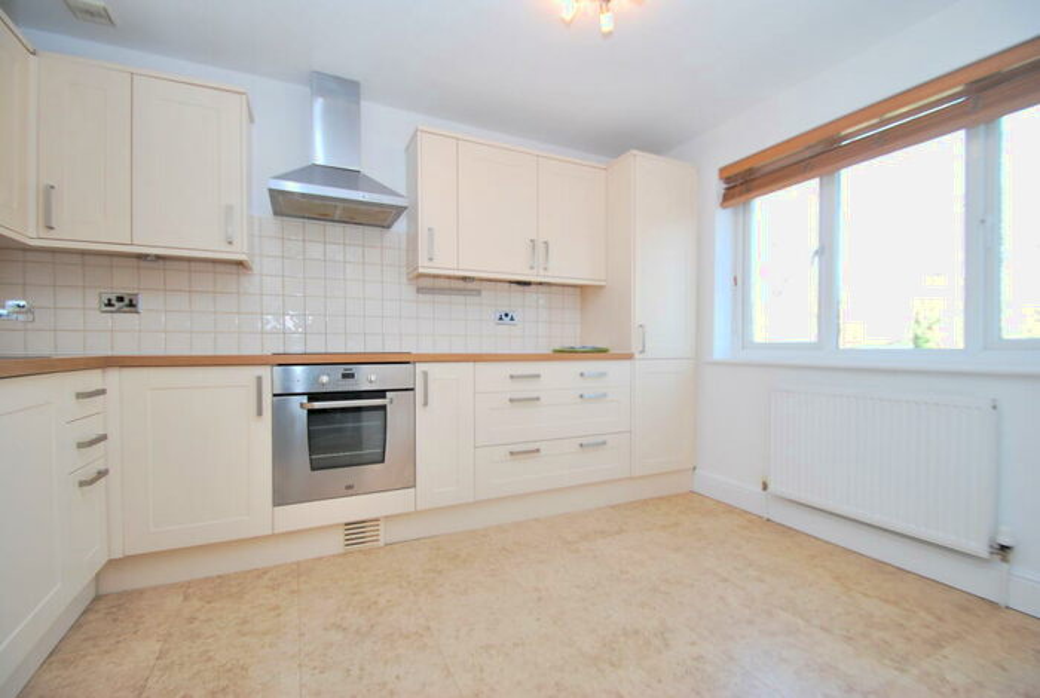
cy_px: 349
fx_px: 434
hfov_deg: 100.3
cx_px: 520
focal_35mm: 15
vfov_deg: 77.6
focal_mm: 10
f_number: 4
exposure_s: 1/60
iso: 200
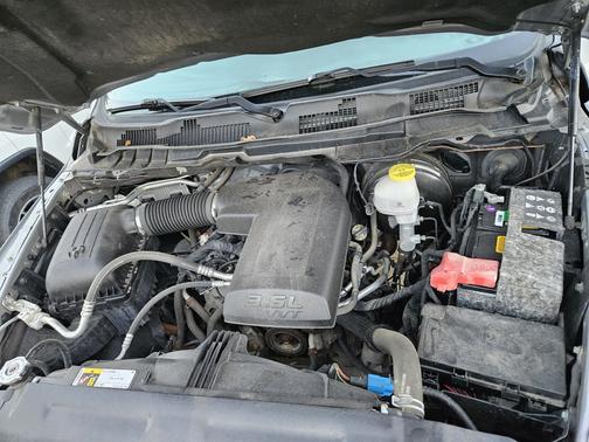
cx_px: 294
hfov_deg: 73.9
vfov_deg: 58.9
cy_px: 221
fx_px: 391
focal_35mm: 23
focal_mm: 5.4
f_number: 1.8
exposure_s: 1/120
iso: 800
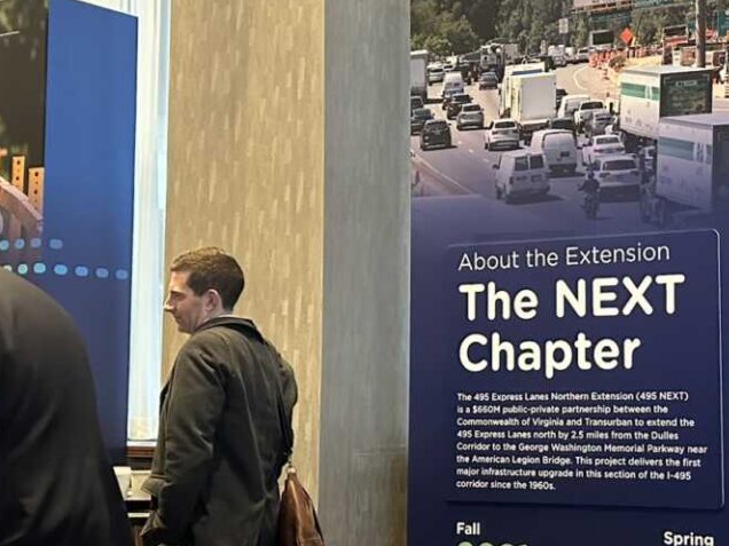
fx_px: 1221
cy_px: 291
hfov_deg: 31.3
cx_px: 689
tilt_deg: +5.5
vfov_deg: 25.2
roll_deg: +0.4
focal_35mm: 58
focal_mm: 6.86
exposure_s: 1/60
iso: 800
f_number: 1.78
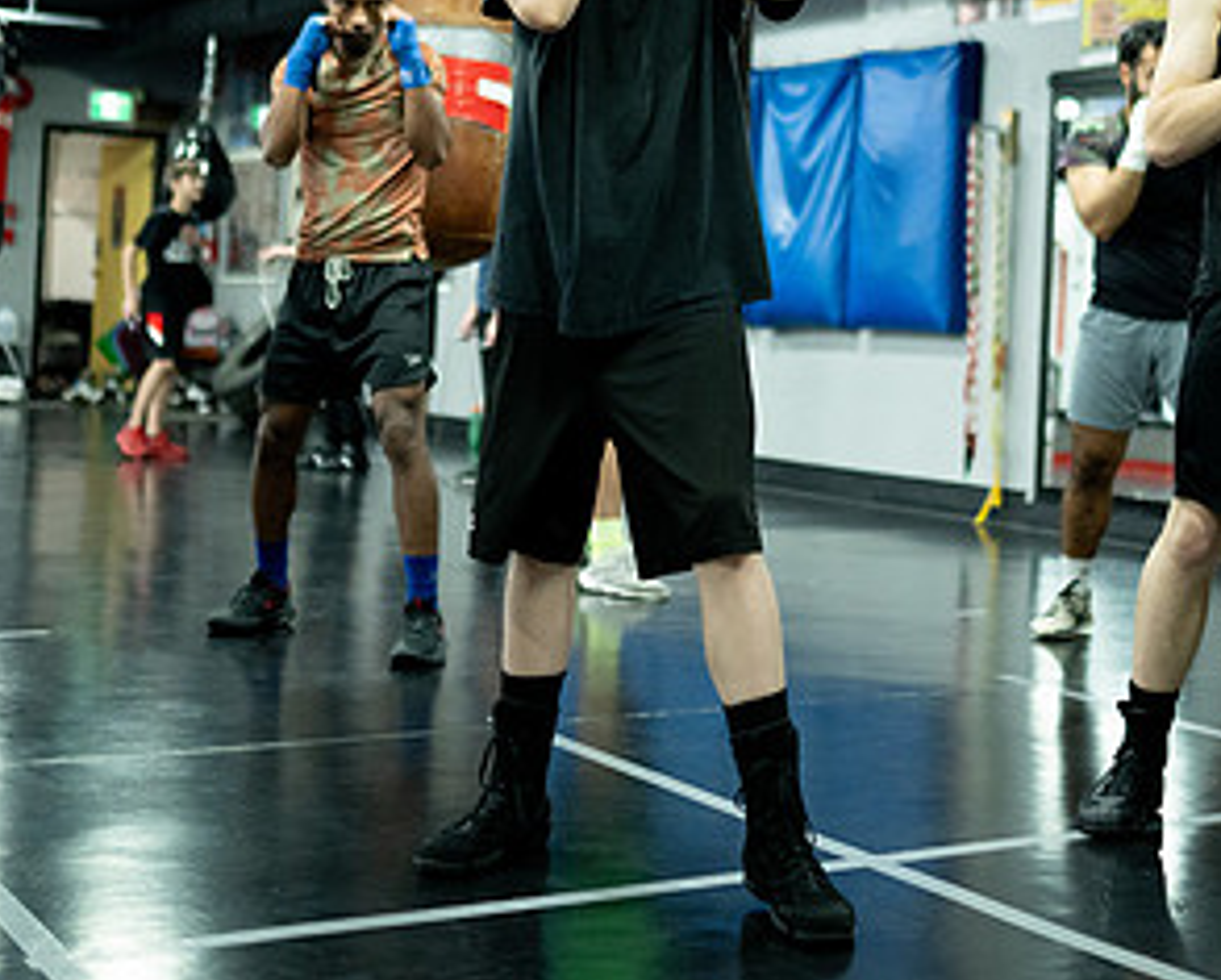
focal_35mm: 65
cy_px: 186
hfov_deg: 29.0
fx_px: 2351
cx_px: 754
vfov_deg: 23.2
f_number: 1.4
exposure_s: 1/500
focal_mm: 35
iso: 2500
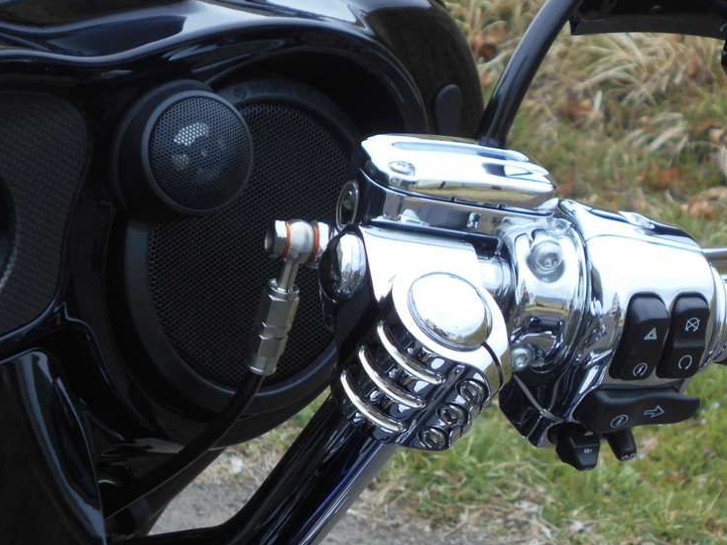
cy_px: 264
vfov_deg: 15.5
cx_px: 585
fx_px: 1994
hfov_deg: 20.4
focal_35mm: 95
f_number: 4.9
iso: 80
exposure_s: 1/320
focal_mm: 10
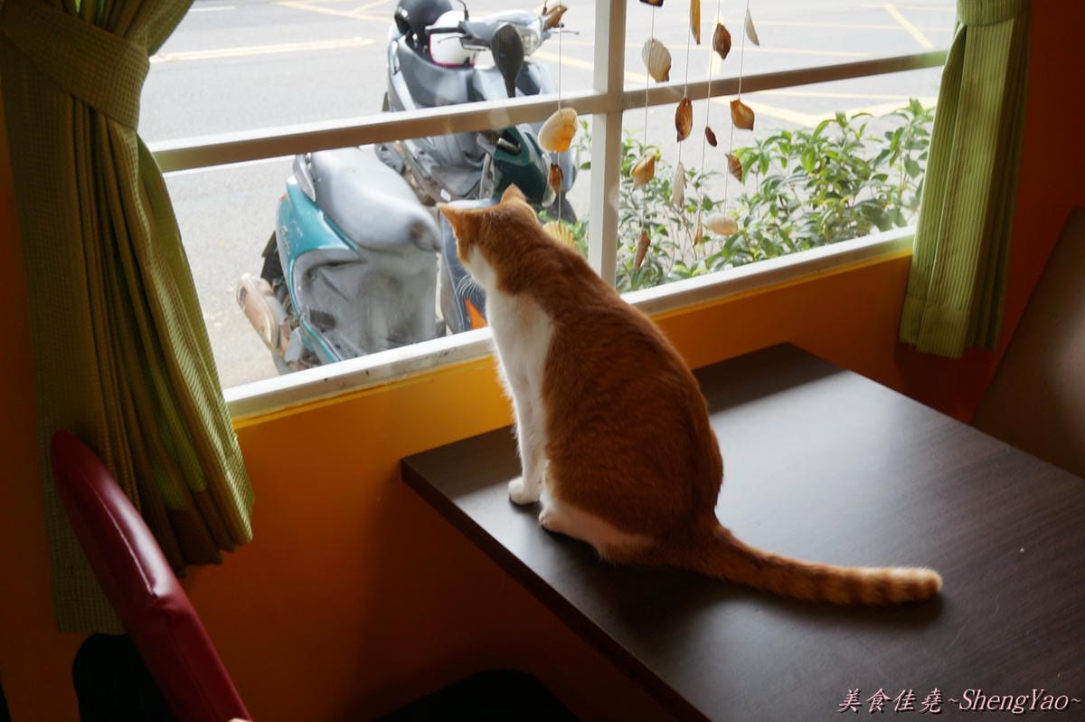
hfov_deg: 49.6
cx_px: 542
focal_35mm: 39
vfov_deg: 34.2
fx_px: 1174
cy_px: 361
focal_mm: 26
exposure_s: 1/60
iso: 100
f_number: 4.5
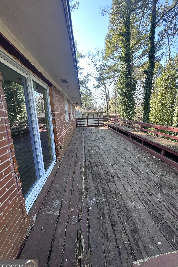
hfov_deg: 77.0
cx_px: 100
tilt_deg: -11.3
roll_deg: +1.3
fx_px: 111
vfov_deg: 100.4
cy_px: 136
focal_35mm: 15
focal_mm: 2.22
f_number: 2.2
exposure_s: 1/99
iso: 40
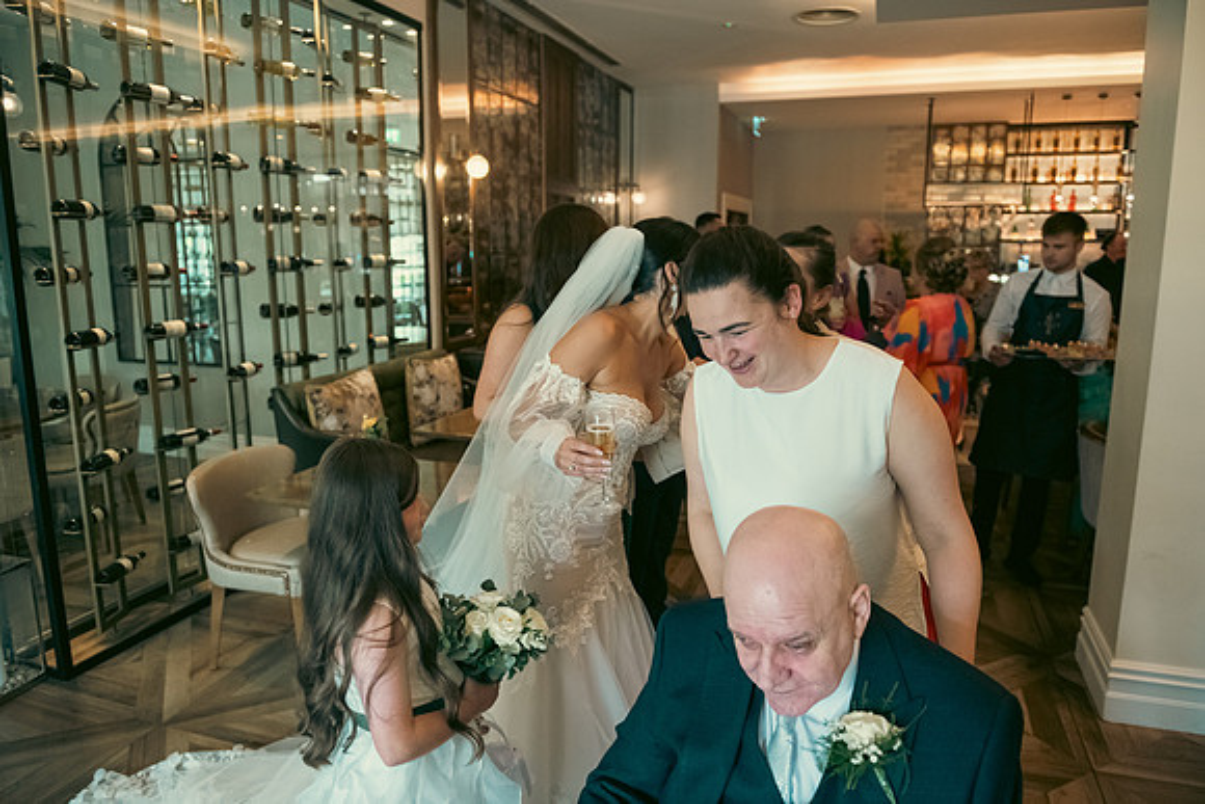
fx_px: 803
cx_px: 602
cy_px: 402
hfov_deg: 73.7
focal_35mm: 24
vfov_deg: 53.2
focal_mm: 24
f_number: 3.5
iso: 1600
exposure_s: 1/160
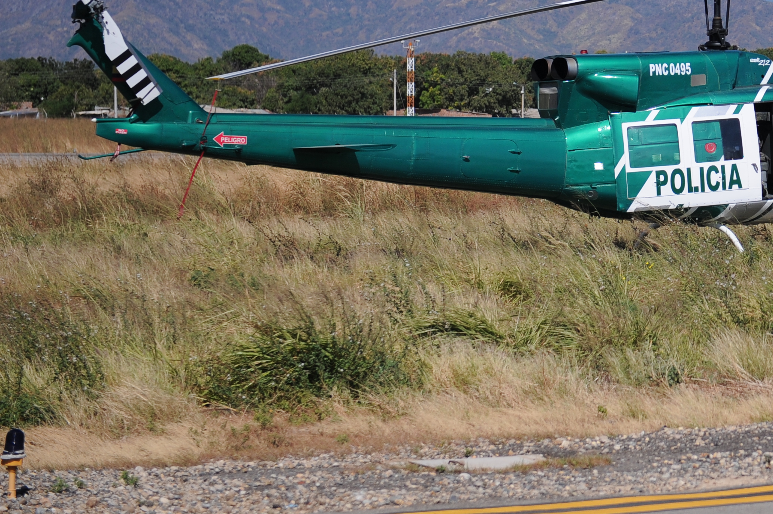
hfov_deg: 14.0
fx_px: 3090
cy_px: -8
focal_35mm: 144
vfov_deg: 9.4
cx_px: 792
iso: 400
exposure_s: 1/8000
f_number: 3.5
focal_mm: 70
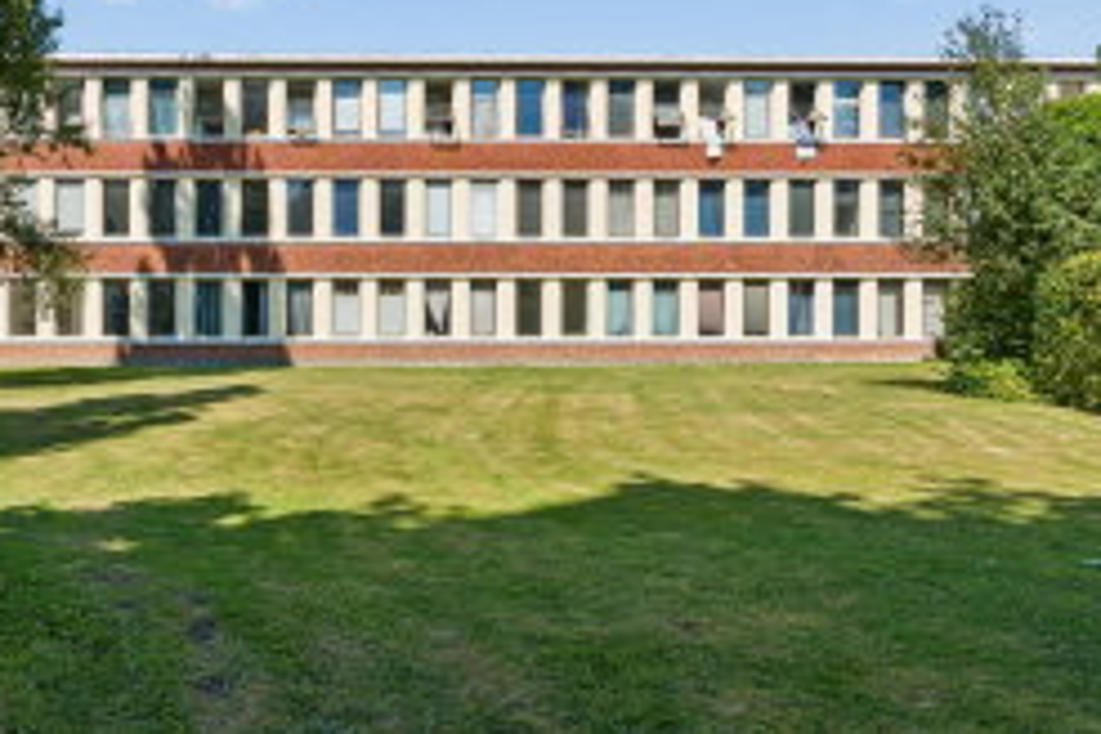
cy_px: 141
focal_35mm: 27
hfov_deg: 64.1
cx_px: 286
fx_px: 820
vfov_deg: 45.6
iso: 200
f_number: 8
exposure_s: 1/100
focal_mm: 11
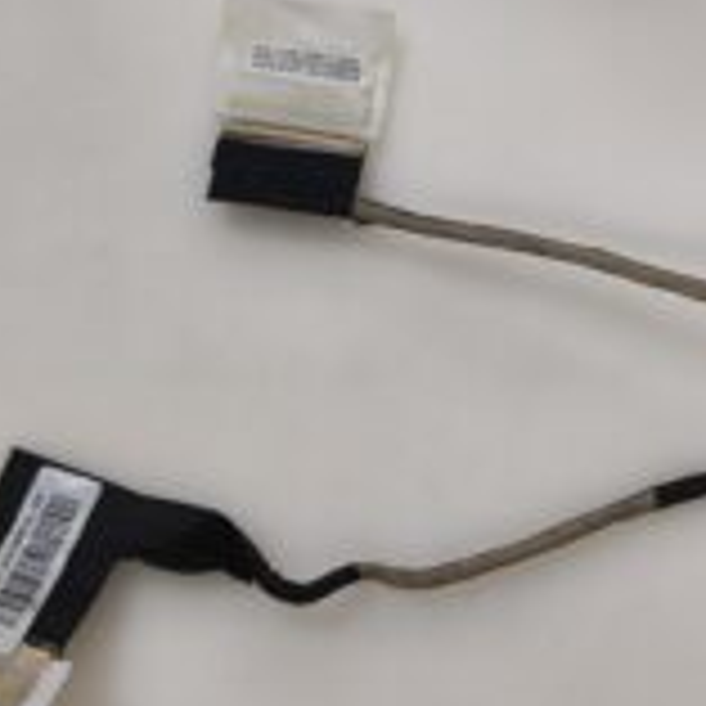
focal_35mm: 69
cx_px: 427
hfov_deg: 25.0
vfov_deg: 25.0
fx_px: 1592
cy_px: 375
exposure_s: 1/50
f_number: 1.6
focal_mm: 6.57
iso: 400
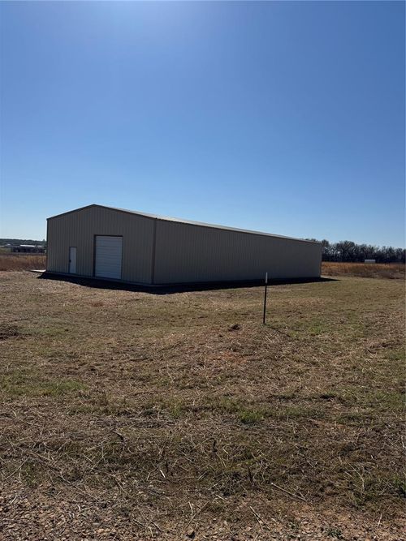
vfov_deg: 71.6
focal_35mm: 24
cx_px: 203
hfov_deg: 56.8
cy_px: 270
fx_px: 375
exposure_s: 1/10417
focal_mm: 6.76
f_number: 1.78
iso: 80
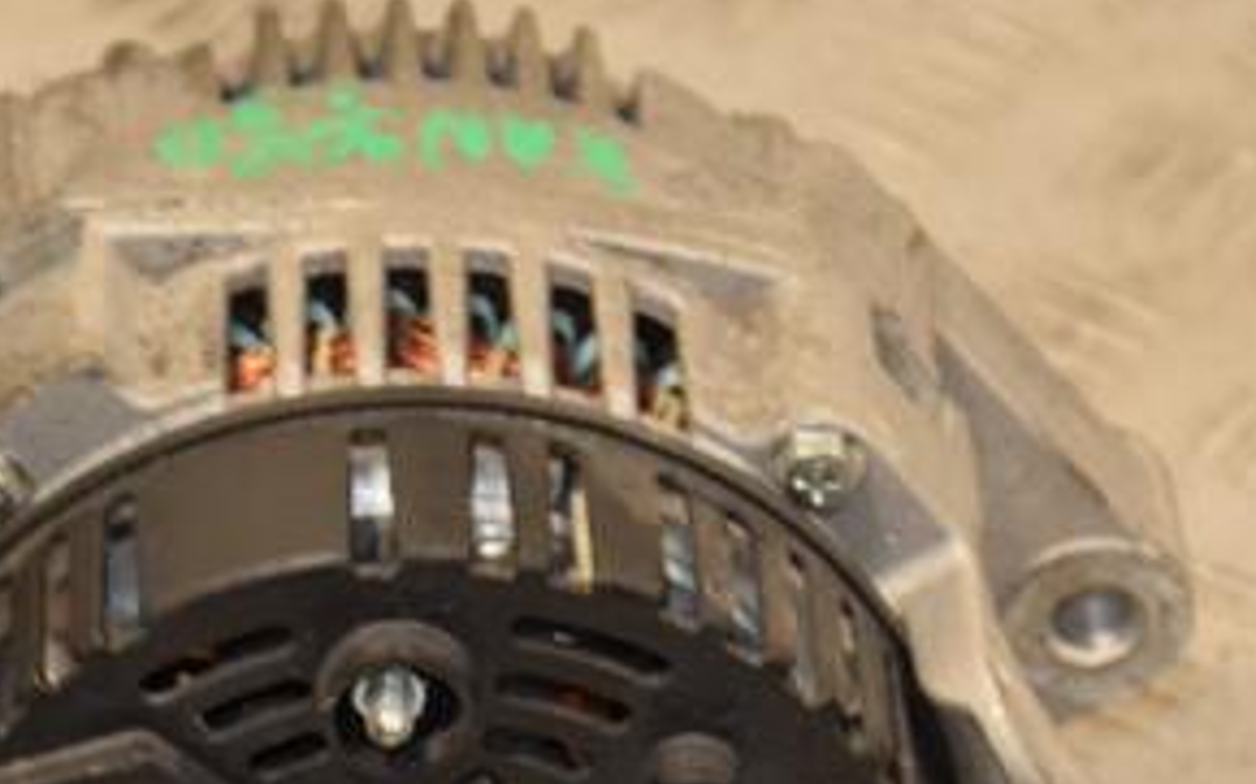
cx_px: 364
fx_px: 8111
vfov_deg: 5.5
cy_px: 836
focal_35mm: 237
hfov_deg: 8.8
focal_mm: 75
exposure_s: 1/125
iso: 800
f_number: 5.3
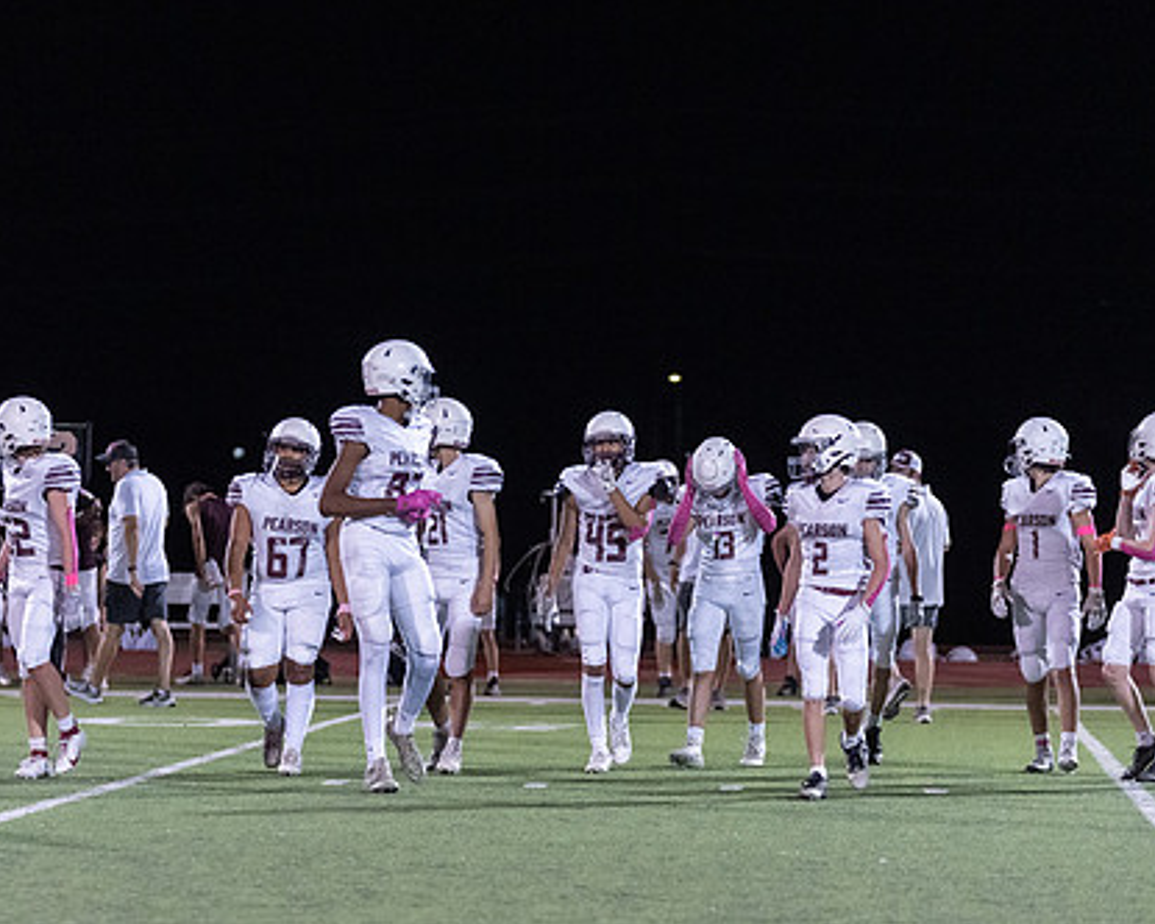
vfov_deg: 7.5
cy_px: 620
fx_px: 7076
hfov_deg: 9.3
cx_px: 557
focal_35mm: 207
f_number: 3.2
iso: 5000
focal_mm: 136
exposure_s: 1/1000
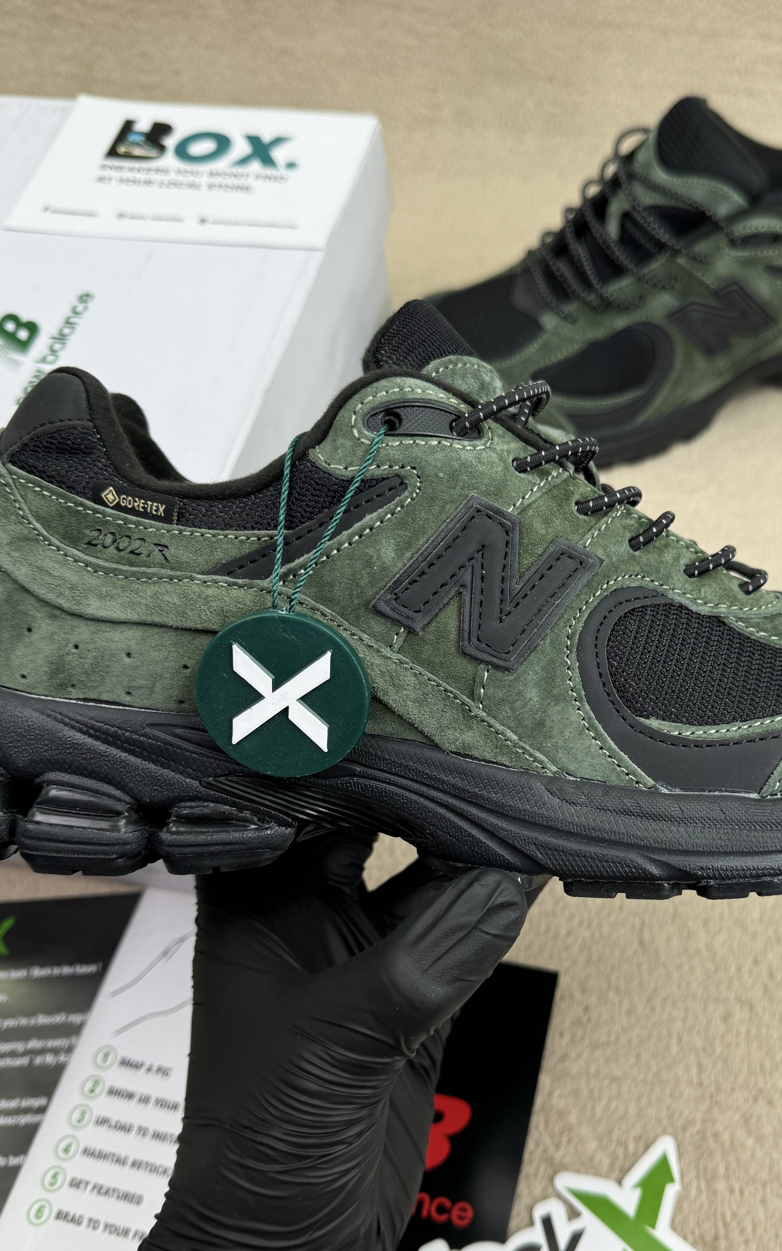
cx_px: 500
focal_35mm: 33
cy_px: 696
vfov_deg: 58.0
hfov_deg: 38.0
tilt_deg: -55.0
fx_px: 1125
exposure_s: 1/182
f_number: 1.78
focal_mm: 6.76
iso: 64
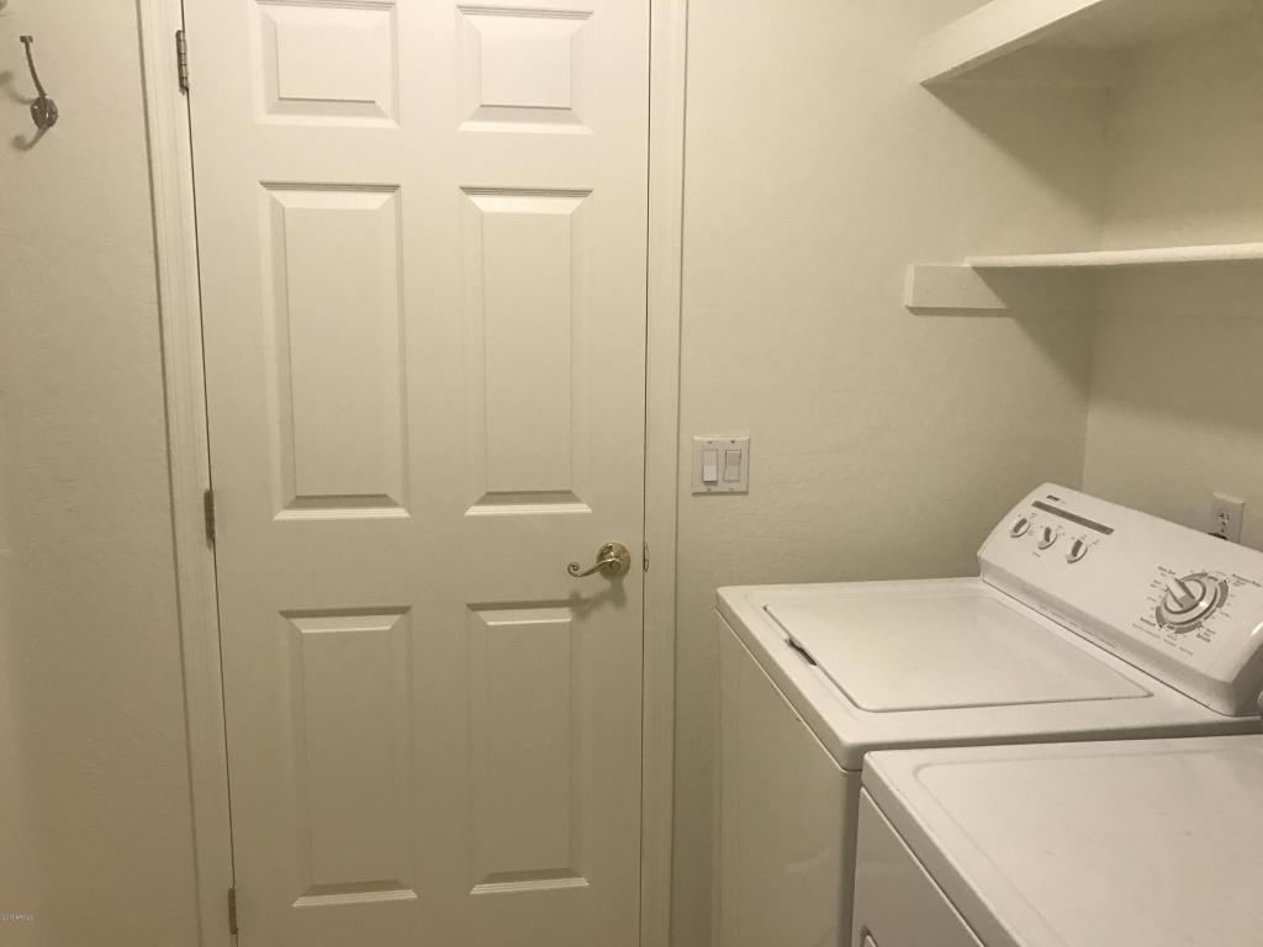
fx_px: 1022
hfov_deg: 63.4
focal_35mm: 28
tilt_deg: -8.9
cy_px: 474
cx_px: 632
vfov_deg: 49.7
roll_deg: -0.8
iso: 32
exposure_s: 1/30
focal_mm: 3.99
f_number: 1.8
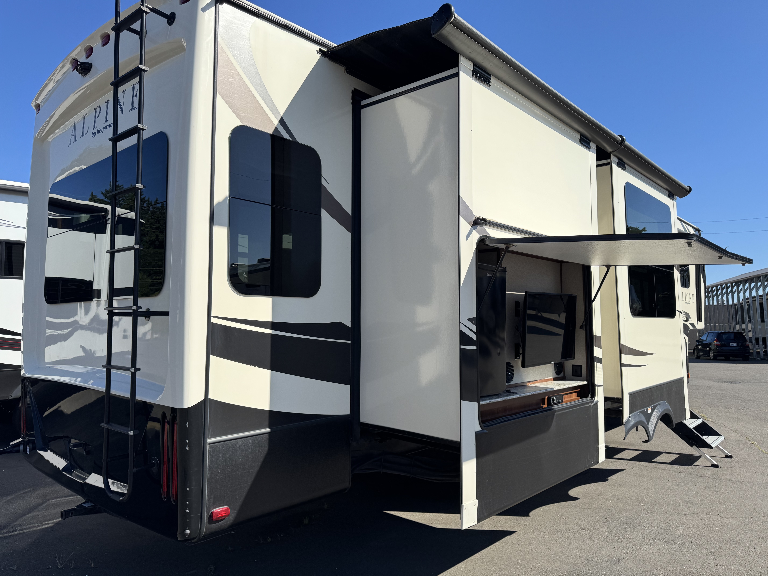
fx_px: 532
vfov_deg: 56.8
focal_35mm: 24
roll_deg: +1.4
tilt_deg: +5.2
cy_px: 288
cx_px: 384
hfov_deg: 71.6
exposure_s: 1/4049
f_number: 1.78
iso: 80
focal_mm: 6.76
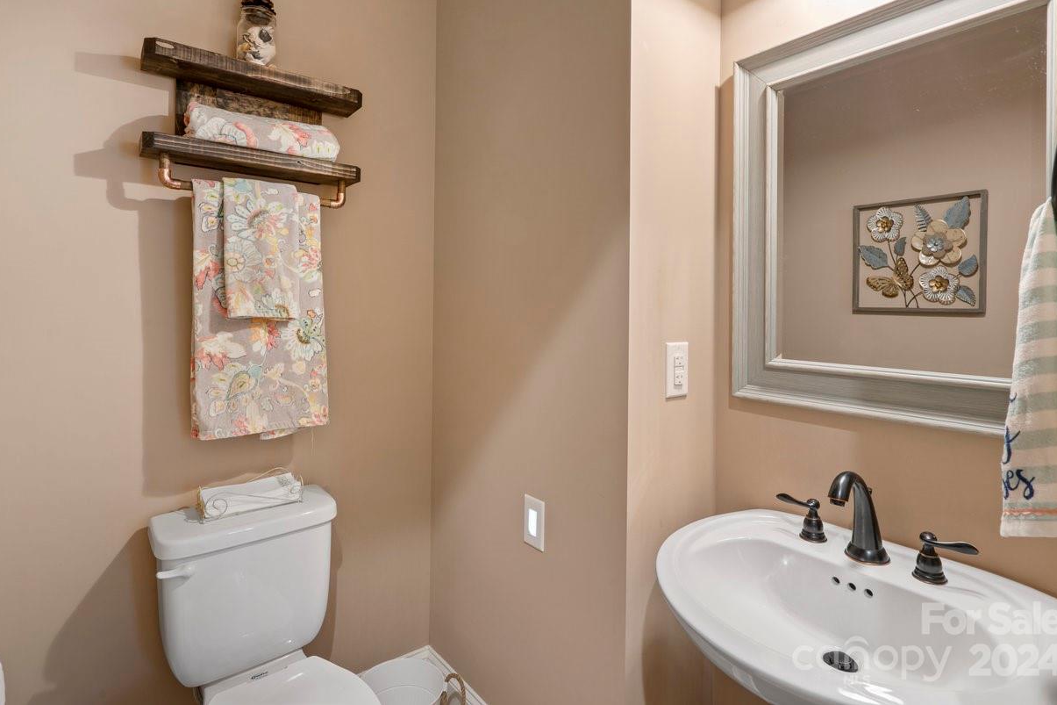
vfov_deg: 70.4
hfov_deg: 93.3
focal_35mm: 17
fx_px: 499
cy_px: 331
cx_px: 541
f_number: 13
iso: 100
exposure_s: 8
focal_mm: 16
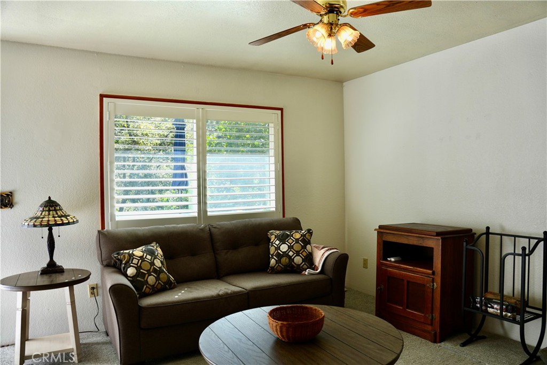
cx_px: 274
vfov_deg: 50.4
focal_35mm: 26
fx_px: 387
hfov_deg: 70.4
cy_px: 182
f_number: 4.5
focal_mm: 17
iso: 100
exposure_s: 1/80
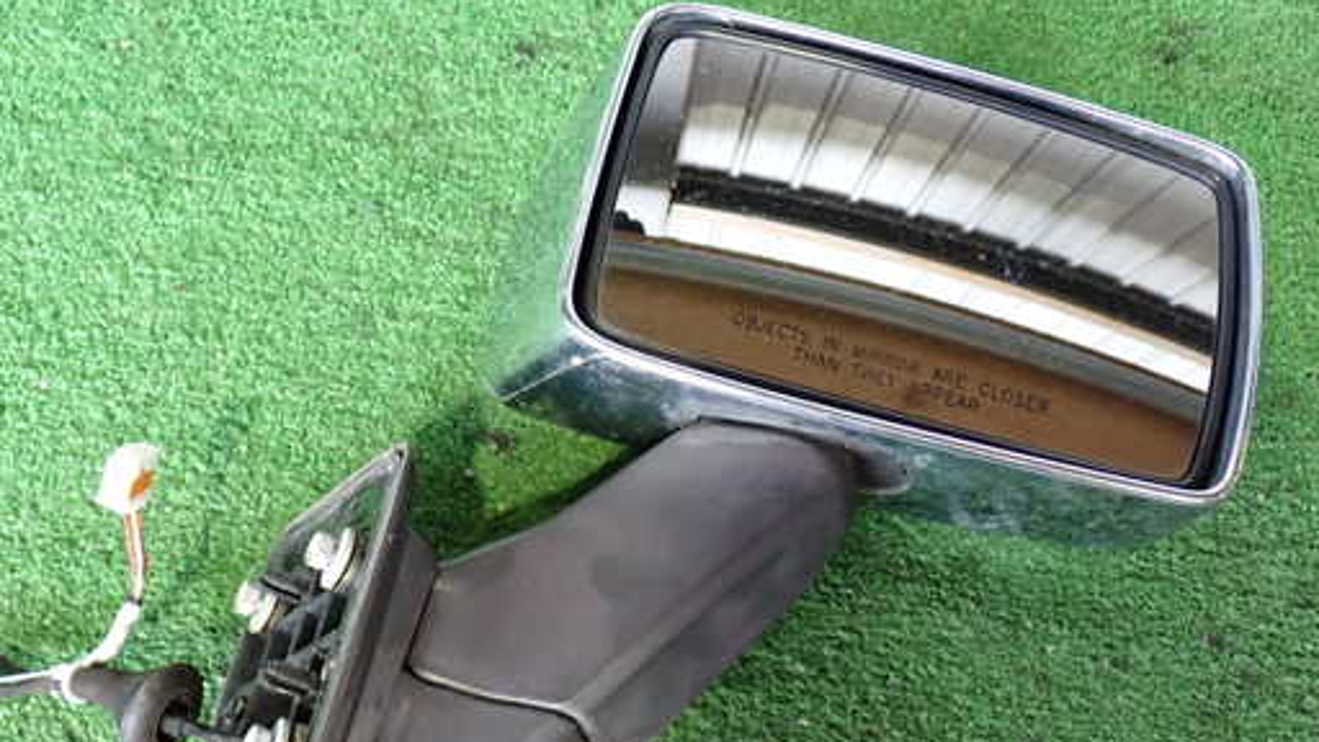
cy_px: 430
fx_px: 1609
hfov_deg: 44.5
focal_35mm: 46
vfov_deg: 25.9
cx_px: 587
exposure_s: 1/40
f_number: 2.5
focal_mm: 6.37
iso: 800
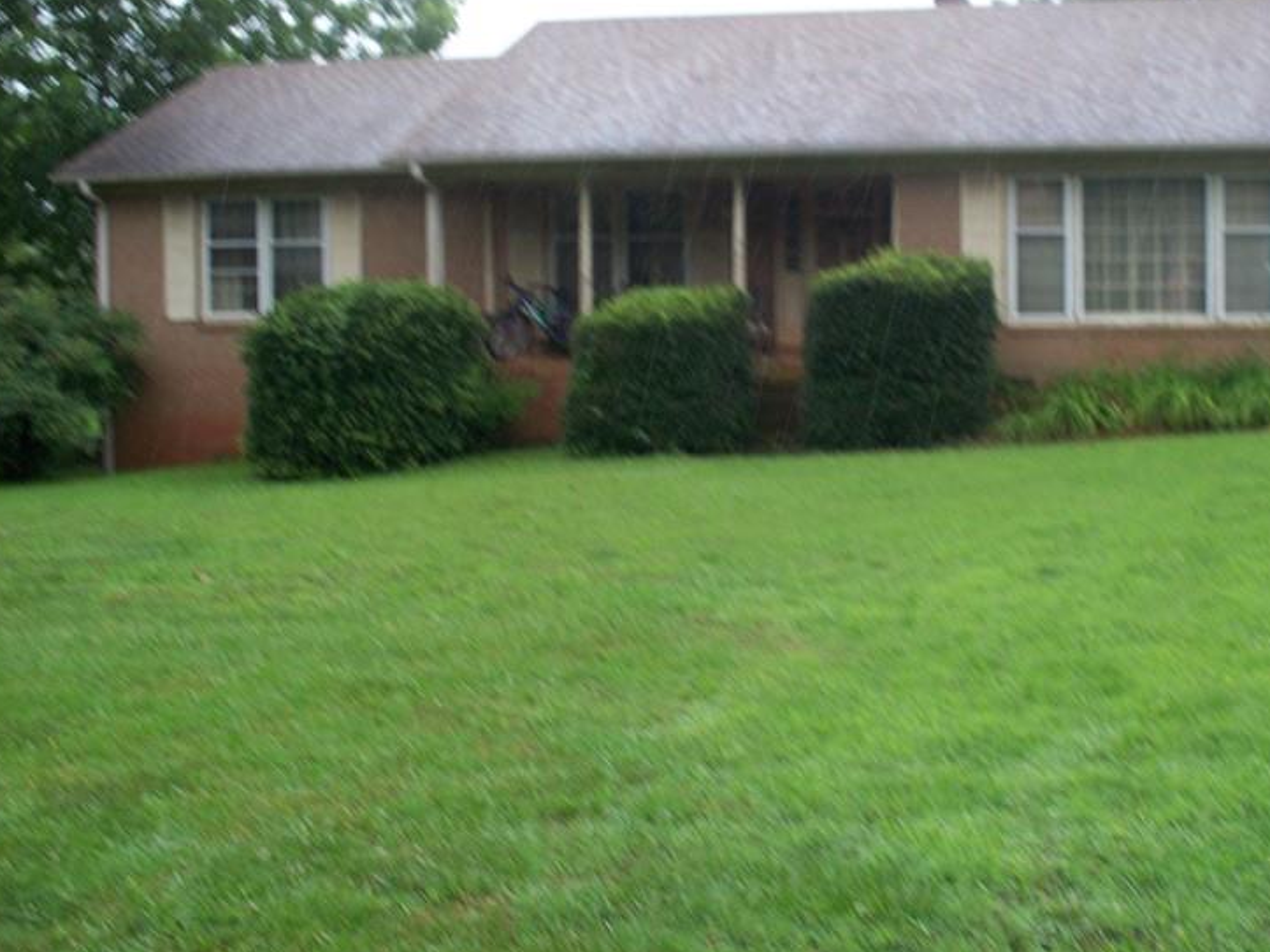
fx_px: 1871
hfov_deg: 37.1
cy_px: 313
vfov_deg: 28.4
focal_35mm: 51
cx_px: 847
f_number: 2.8
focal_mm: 7.54
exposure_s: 1/60
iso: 80
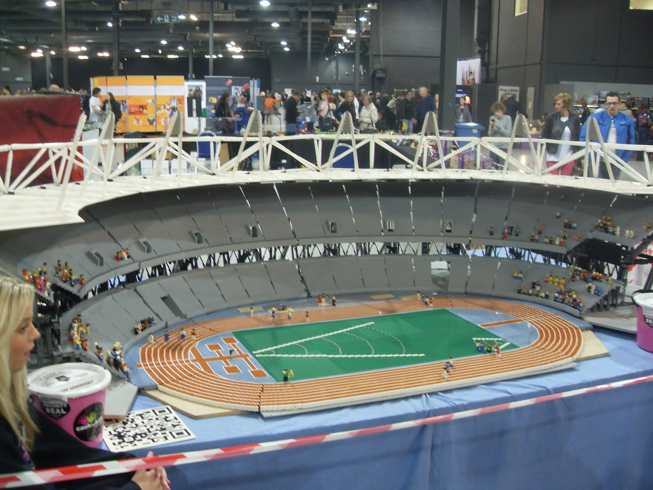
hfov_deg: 50.1
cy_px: 245
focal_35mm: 37
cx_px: 326
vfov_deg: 38.7
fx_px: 698
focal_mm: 6.3
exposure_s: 1/10
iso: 200
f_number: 2.8
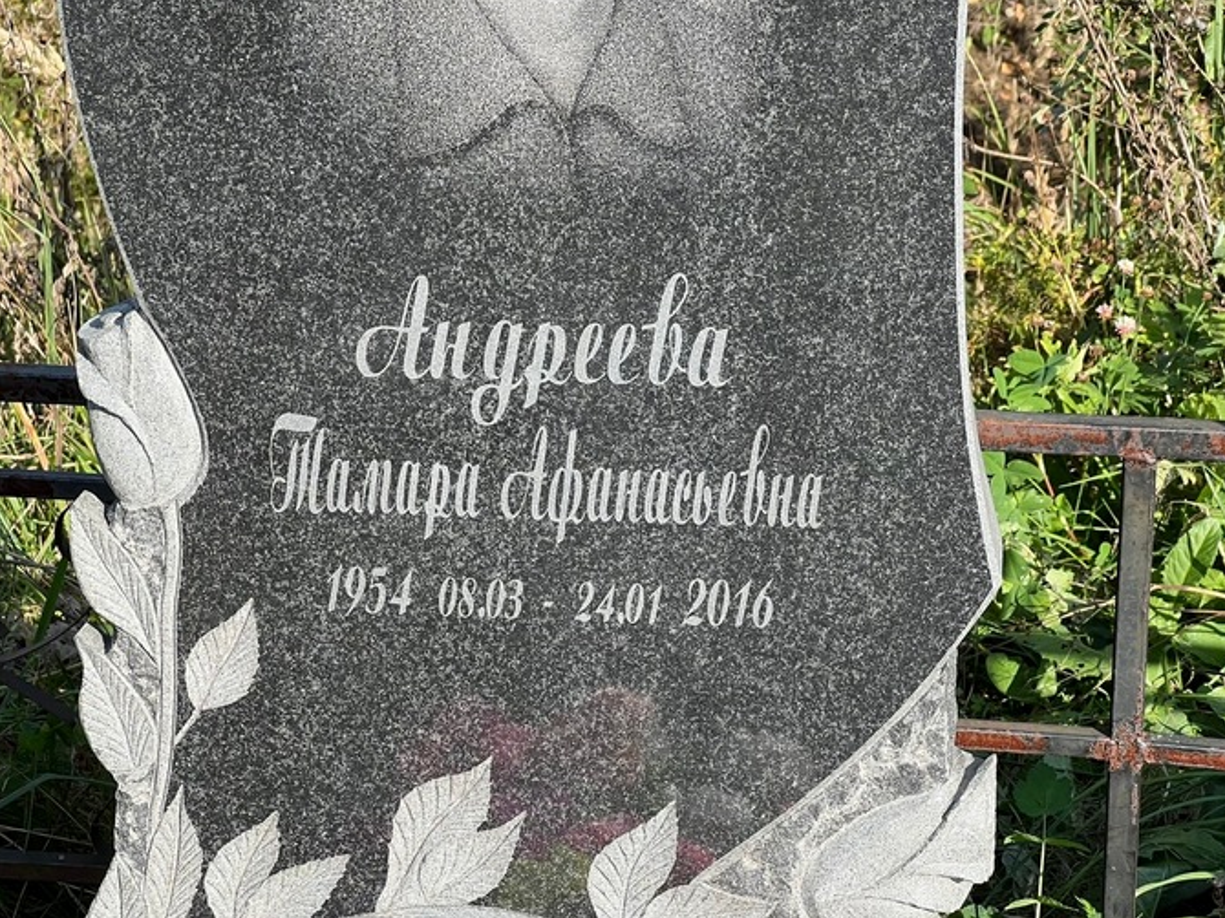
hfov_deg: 21.3
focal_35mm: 92
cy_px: 443
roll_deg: +2.2
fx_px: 3255
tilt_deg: -22.2
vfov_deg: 16.1
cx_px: 569
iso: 32
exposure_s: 1/401
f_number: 2.8
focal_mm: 9
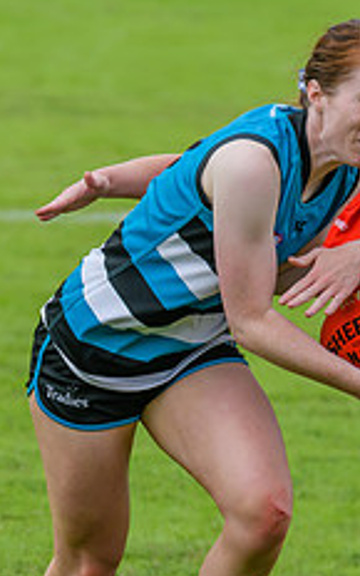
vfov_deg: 2.3
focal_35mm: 933
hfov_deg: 1.4
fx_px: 14646
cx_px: 38
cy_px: 439
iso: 800
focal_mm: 290
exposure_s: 1/2000
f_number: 6.3
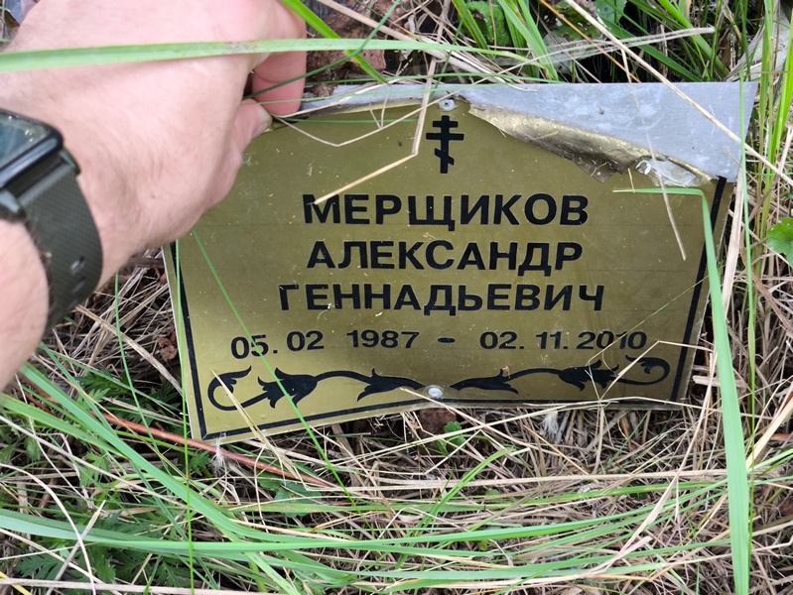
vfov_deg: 29.1
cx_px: 396
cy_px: 298
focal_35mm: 50
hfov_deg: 38.2
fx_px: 1146
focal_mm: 4.71
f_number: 1.7
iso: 200
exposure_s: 1/50
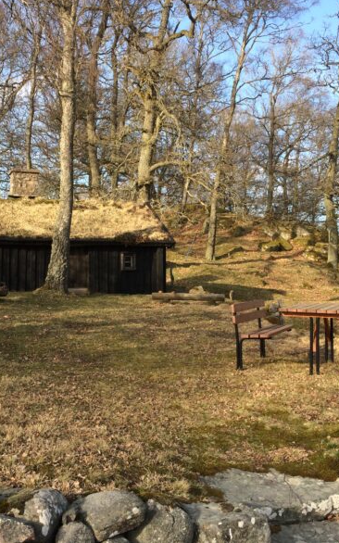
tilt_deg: +1.9
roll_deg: +0.5
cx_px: 129
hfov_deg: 30.4
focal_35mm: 42
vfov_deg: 47.2
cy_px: 270
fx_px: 621
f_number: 2.2
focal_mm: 4.15
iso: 32
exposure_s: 1/570
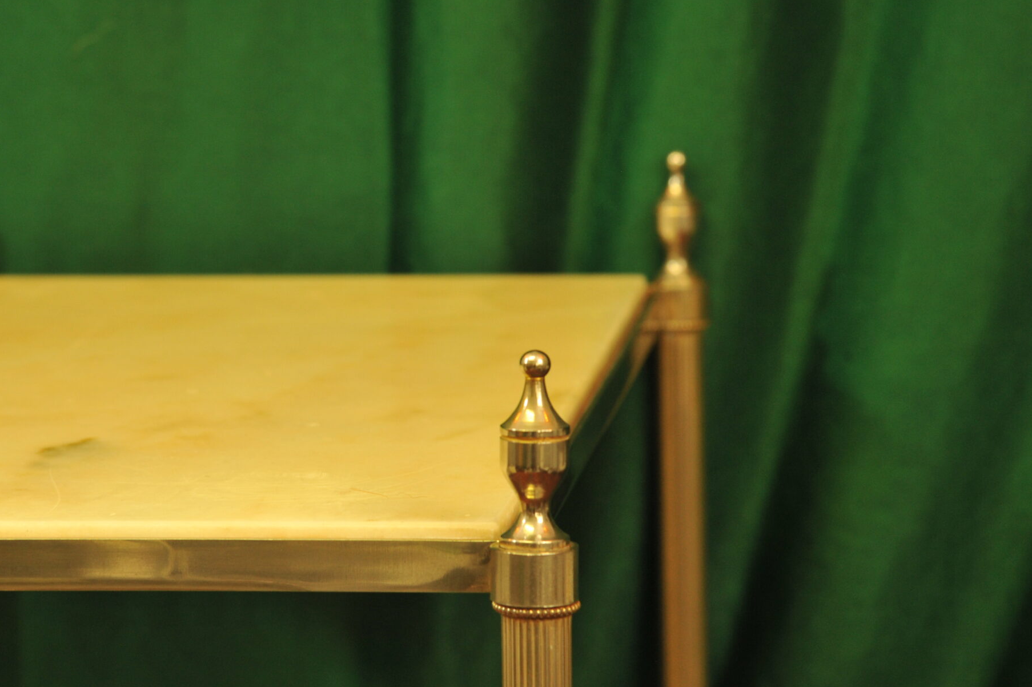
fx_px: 4870
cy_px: 348
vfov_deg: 8.1
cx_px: 427
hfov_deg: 12.1
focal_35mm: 170
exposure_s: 1/30
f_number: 8
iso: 1250
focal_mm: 120
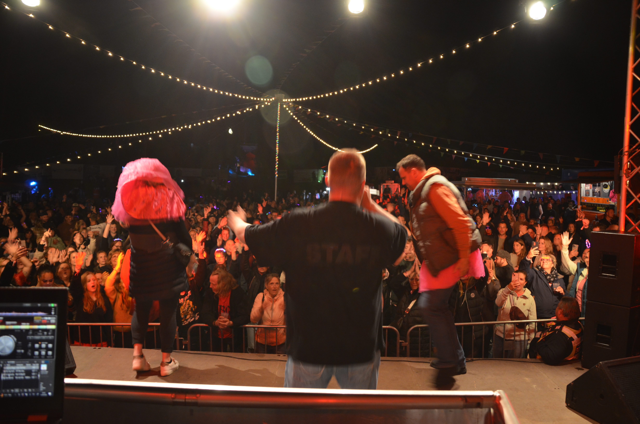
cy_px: 212
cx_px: 320
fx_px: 532
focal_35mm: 30
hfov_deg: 62.0
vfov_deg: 43.4
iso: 800
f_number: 3.5
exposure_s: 1/30
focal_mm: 20
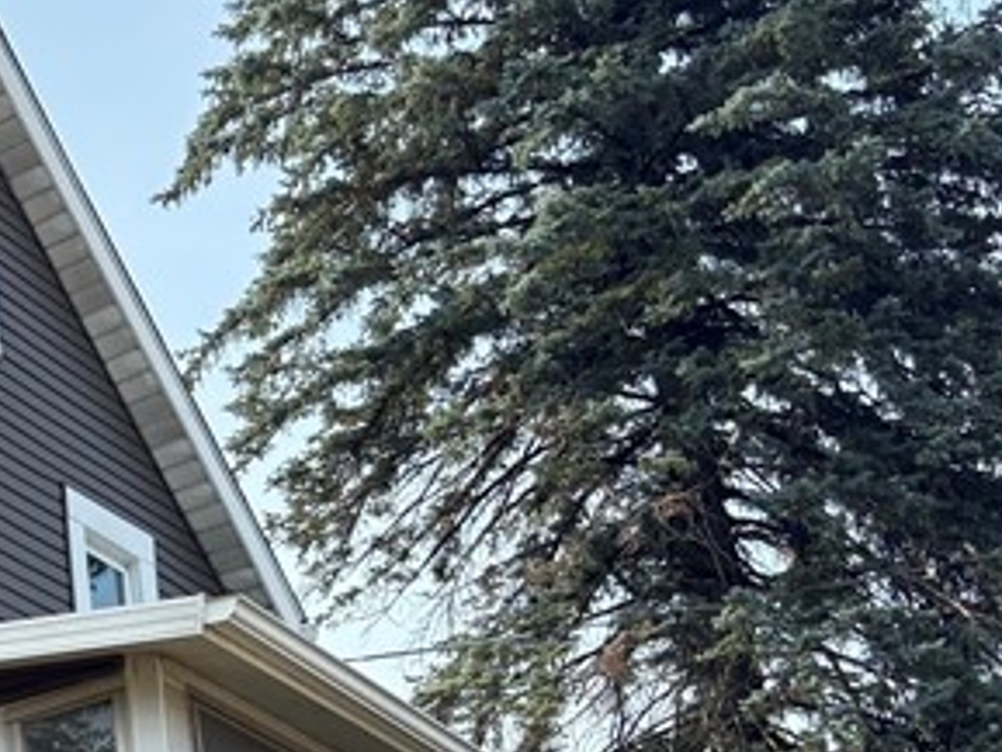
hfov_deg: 18.1
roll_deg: -1.3
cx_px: -638
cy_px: 936
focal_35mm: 92
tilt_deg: +16.2
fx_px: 2664
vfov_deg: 15.4
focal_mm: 5.96
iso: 50
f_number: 1.6
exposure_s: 1/1667
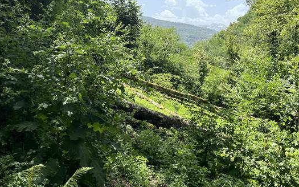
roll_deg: -0.5
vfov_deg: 29.8
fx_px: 342
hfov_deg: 47.1
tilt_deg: +4.0
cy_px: 35
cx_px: 170
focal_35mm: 42
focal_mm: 5.1
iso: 50
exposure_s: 1/1923
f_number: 1.6
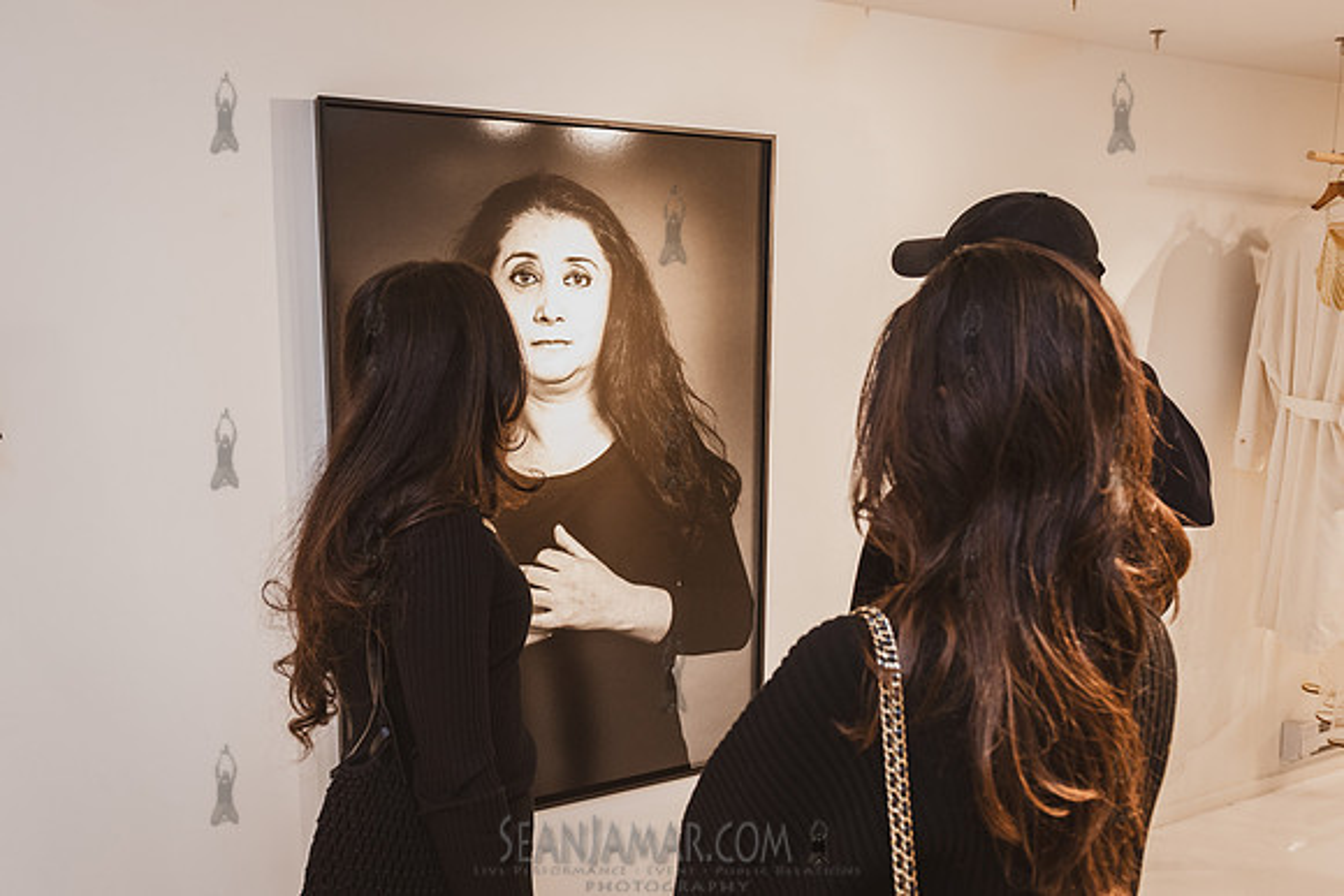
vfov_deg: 45.5
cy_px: 448
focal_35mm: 29
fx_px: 1071
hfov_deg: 64.2
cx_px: 672
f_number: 3.5
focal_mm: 24
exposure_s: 1/160
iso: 1600
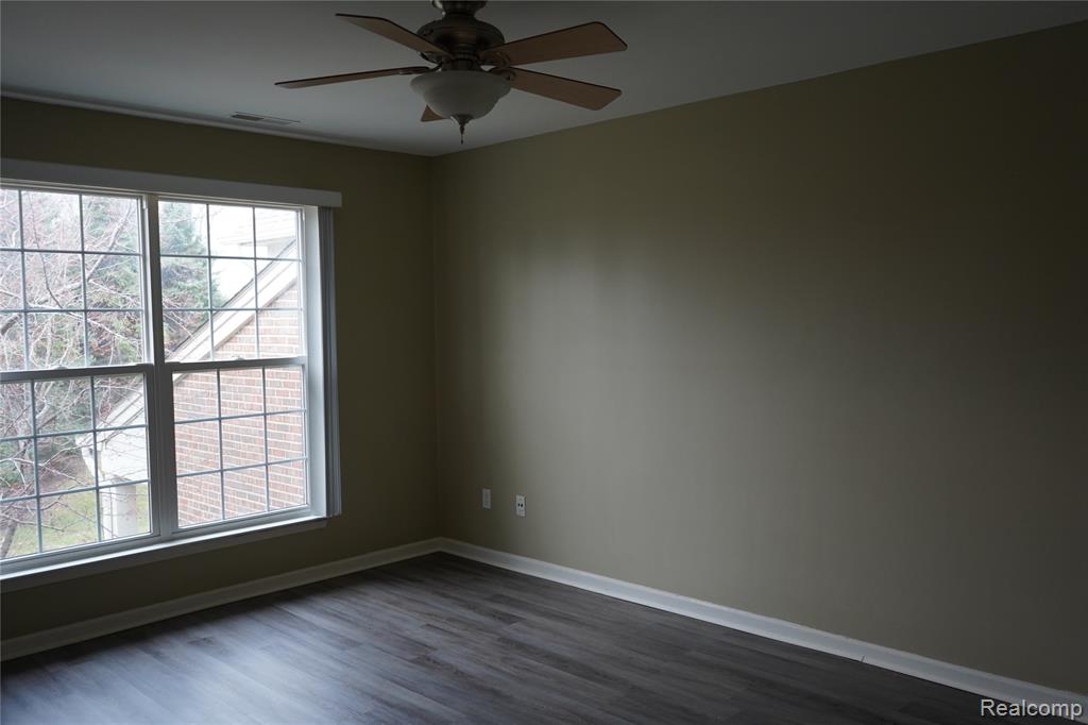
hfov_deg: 63.7
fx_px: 876
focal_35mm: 29
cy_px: 362
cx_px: 544
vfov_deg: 44.9
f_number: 4
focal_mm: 29
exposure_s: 1/160
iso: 1600
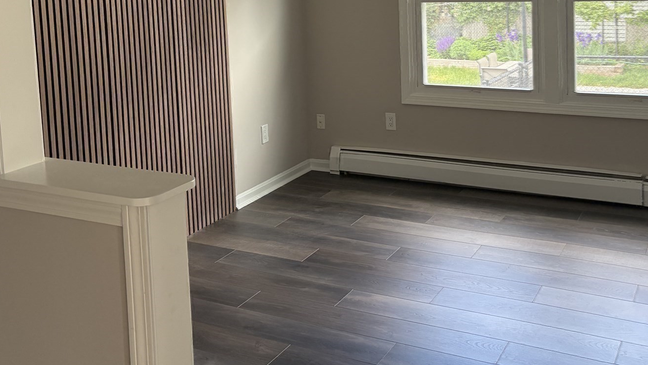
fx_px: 756
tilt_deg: -4.1
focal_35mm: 44
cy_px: 30
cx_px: 340
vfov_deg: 26.2
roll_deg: +2.0
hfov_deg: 46.4
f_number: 1.6
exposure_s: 1/148
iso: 125
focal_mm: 5.96
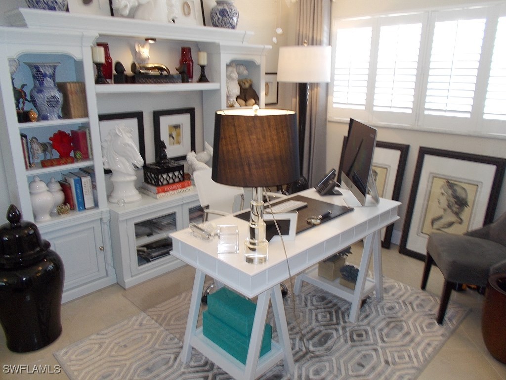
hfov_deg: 67.3
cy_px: 190
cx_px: 253
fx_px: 380
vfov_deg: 53.1
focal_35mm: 26
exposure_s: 1/25
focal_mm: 4.6
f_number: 3.2
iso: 125
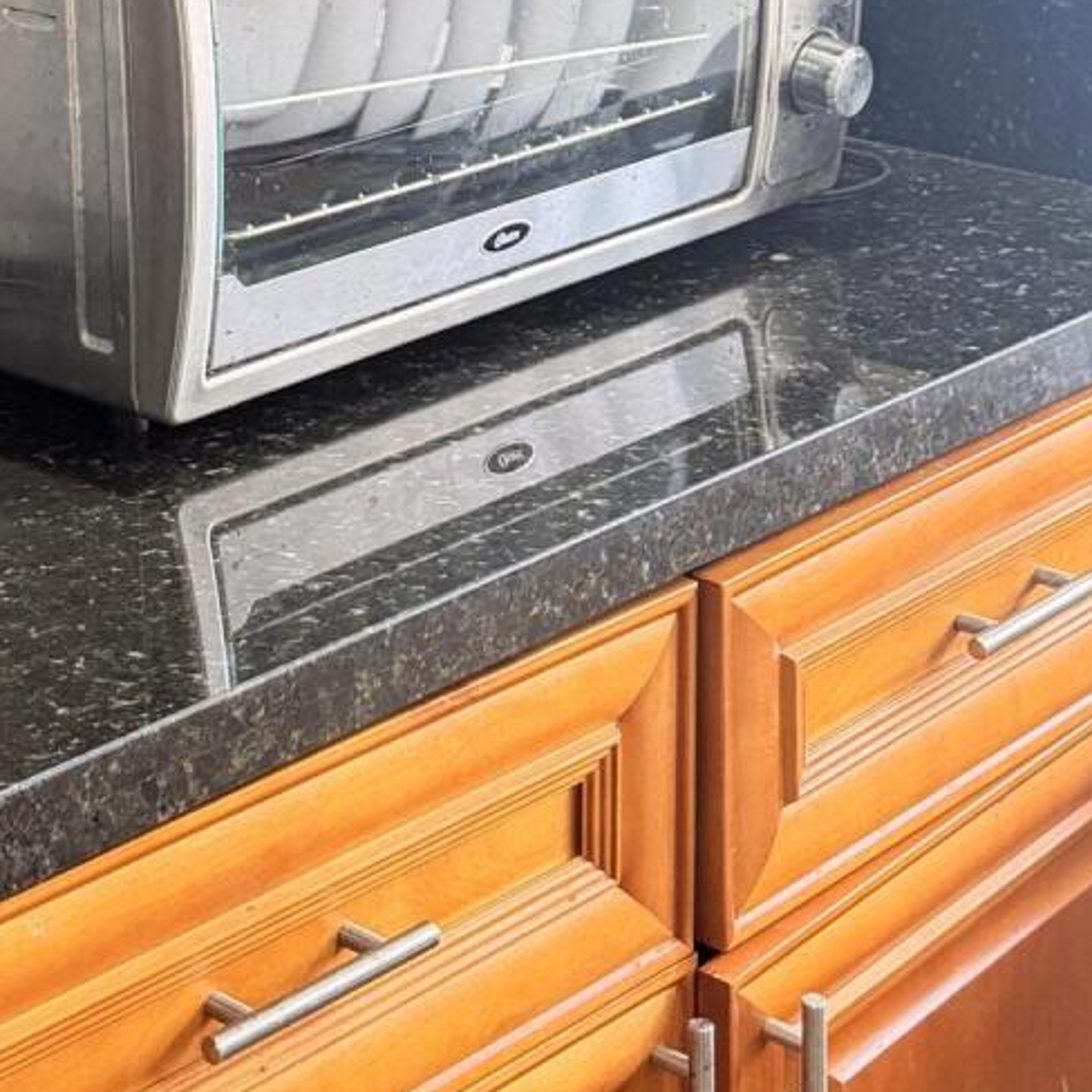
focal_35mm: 87
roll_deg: +1.1
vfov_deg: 19.4
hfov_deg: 19.9
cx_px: 456
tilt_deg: -10.7
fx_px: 3105
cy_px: -11
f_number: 1.78
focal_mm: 6.76
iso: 500
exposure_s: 1/60
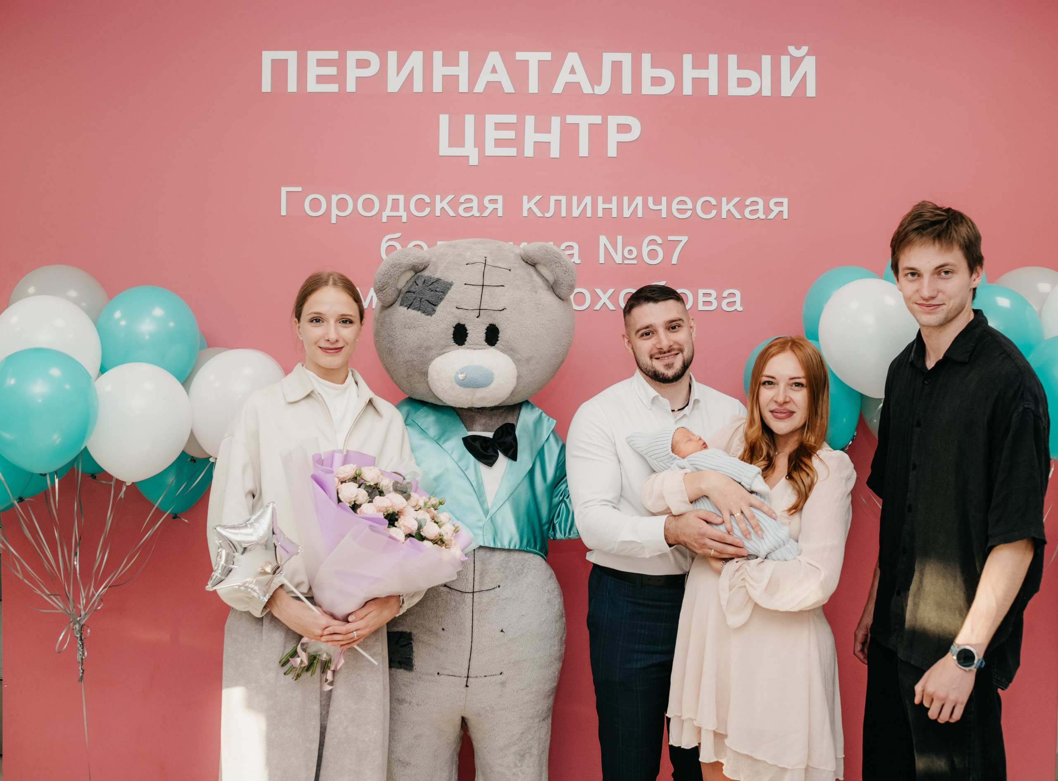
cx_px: 567
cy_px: 390
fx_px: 1139
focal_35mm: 37
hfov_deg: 49.8
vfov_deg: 37.9
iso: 640
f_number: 4
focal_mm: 35
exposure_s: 1/160
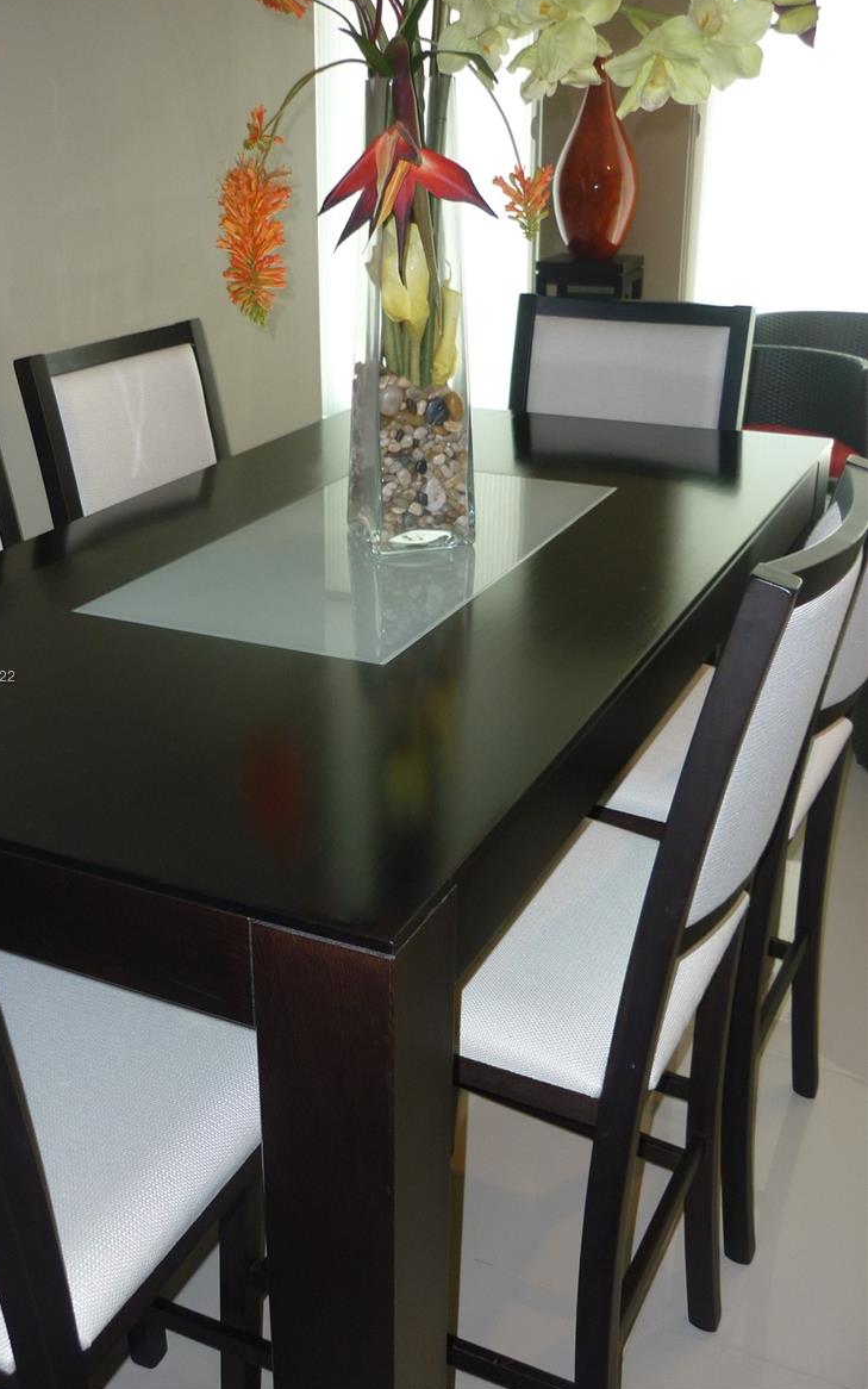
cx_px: 333
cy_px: 678
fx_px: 1362
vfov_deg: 54.0
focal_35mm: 36
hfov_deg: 35.2
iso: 100
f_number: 2.8
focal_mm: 5.5
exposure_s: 1/30
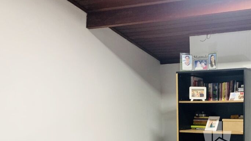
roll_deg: +1.1
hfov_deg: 37.1
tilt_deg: -8.9
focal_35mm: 53
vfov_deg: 21.7
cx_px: 217
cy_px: 148
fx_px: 353
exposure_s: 1/30
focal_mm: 4.25
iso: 500
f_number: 1.8
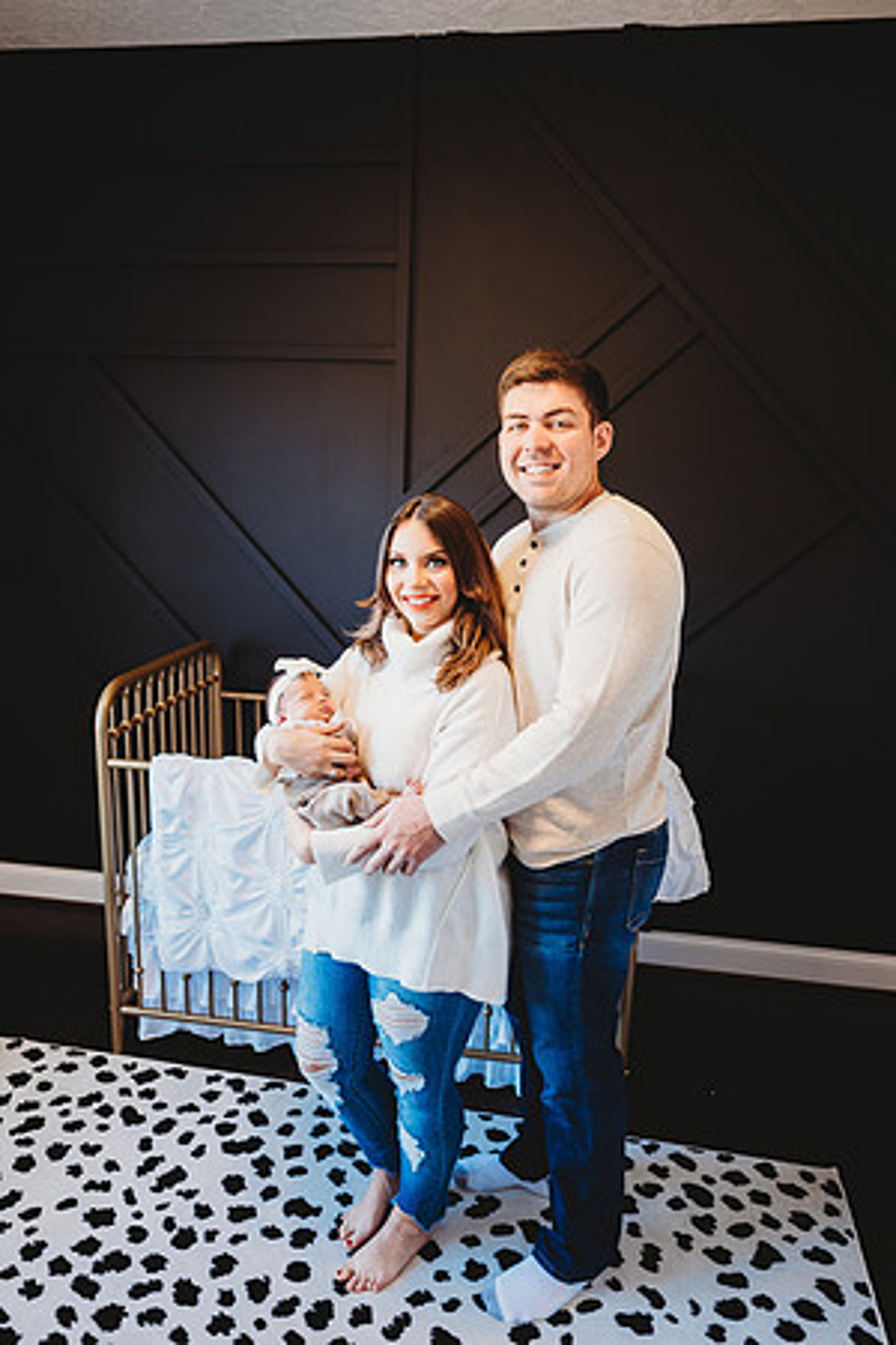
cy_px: 672
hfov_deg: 53.1
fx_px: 896
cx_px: 448
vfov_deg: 73.7
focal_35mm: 24
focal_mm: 24
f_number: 2
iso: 320
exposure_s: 1/125
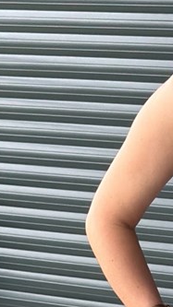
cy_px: 353
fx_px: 1968
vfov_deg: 8.9
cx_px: 351
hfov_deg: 4.9
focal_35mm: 241
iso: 100
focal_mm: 6.76
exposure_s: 1/99
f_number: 1.78
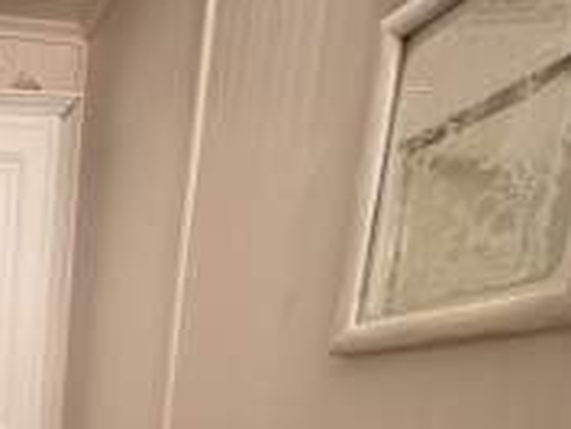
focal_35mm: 38
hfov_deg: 37.4
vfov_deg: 29.4
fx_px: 627
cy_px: 574
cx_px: -110
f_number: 2.2
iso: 250
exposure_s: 1/60
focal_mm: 2.22
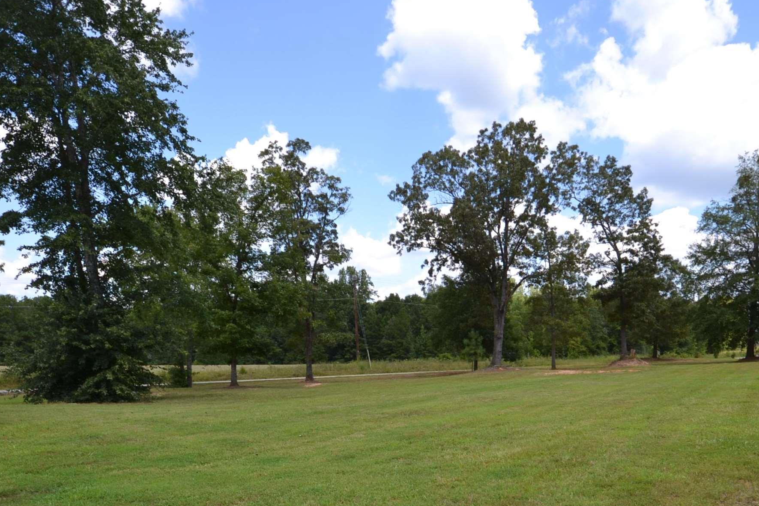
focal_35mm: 26
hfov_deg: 69.3
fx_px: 548
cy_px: 435
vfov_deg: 45.8
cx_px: 412
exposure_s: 1/160
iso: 100
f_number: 6.3
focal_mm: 10
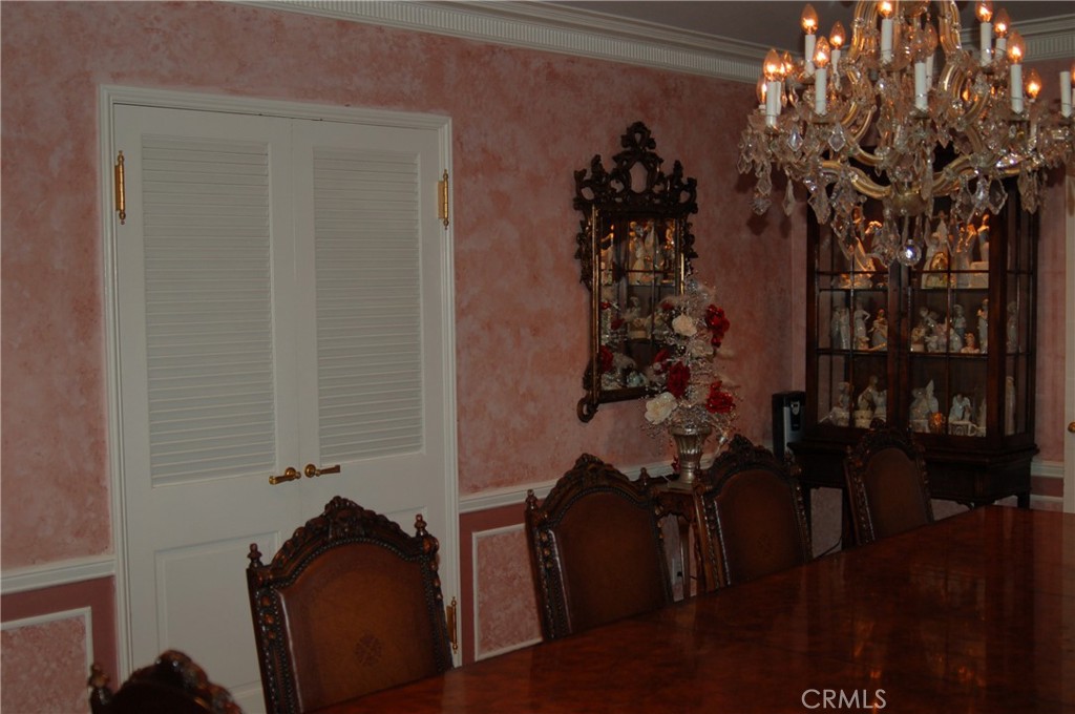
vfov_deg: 31.8
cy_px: 357
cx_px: 538
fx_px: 1253
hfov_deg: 46.5
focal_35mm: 42
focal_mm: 28
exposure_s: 1/60
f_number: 3.3
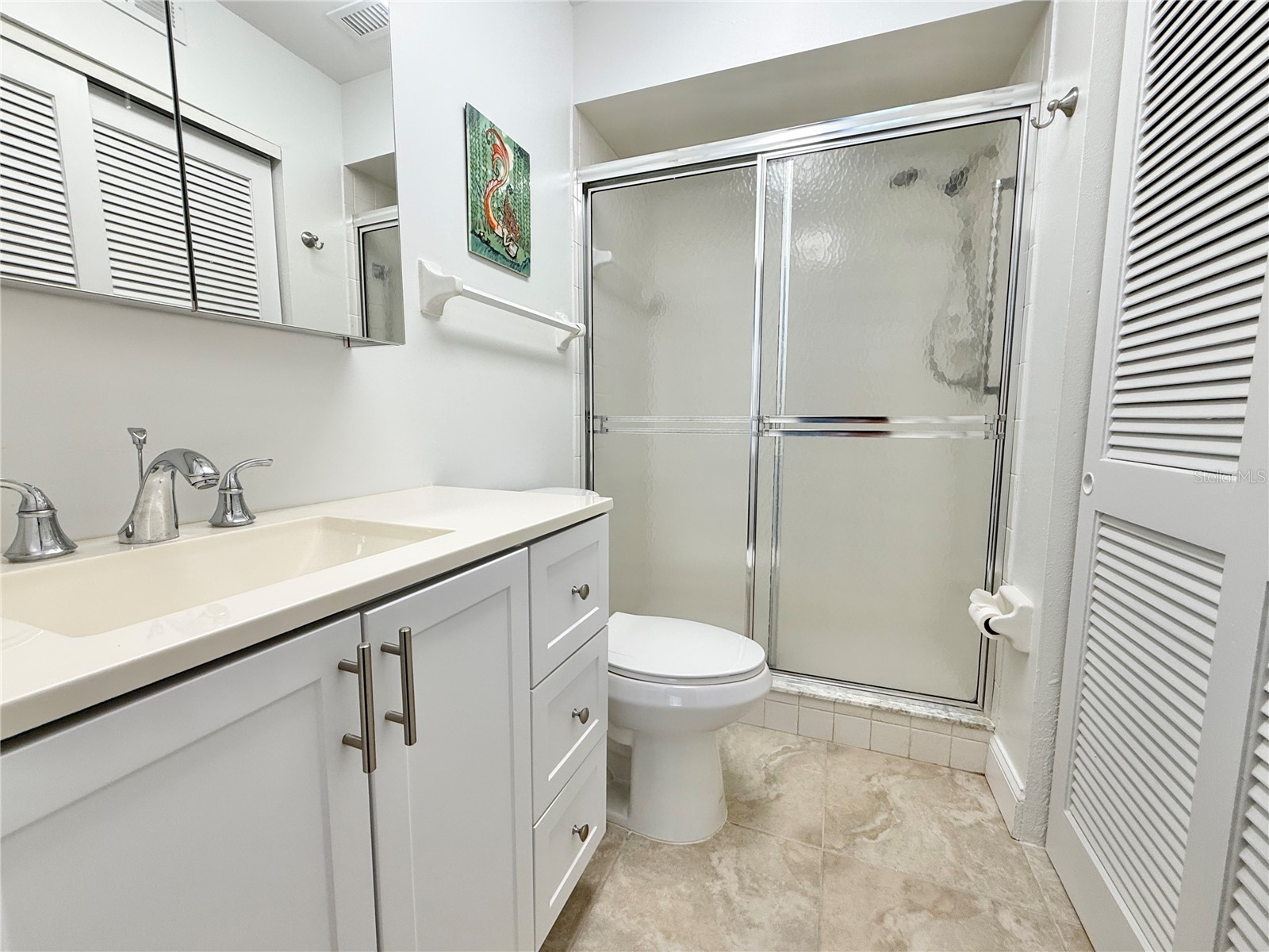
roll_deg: -0.5
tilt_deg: -5.5
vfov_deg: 85.7
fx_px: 513
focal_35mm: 14
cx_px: 634
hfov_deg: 102.1
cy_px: 476
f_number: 2.2
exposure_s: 1/120
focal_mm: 2.22
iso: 64
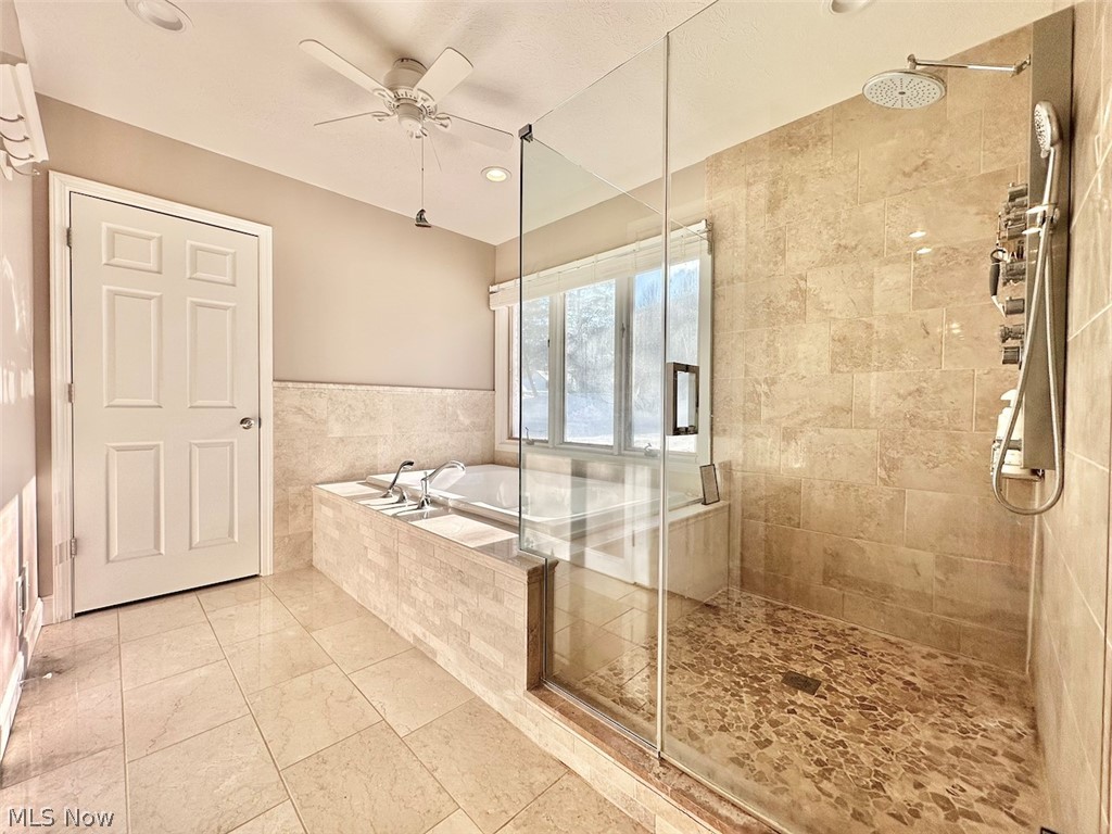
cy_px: 417
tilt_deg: -0.9
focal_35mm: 14
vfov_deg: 85.7
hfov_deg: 102.1
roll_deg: +0.1
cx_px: 556
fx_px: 450
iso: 40
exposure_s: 1/339
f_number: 2.2
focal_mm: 2.22
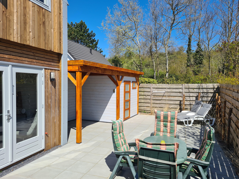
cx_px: 120
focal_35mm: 26
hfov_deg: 67.3
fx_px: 180
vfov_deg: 53.1
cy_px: 90
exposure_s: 1/2536
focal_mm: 5.4
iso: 50
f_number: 1.8
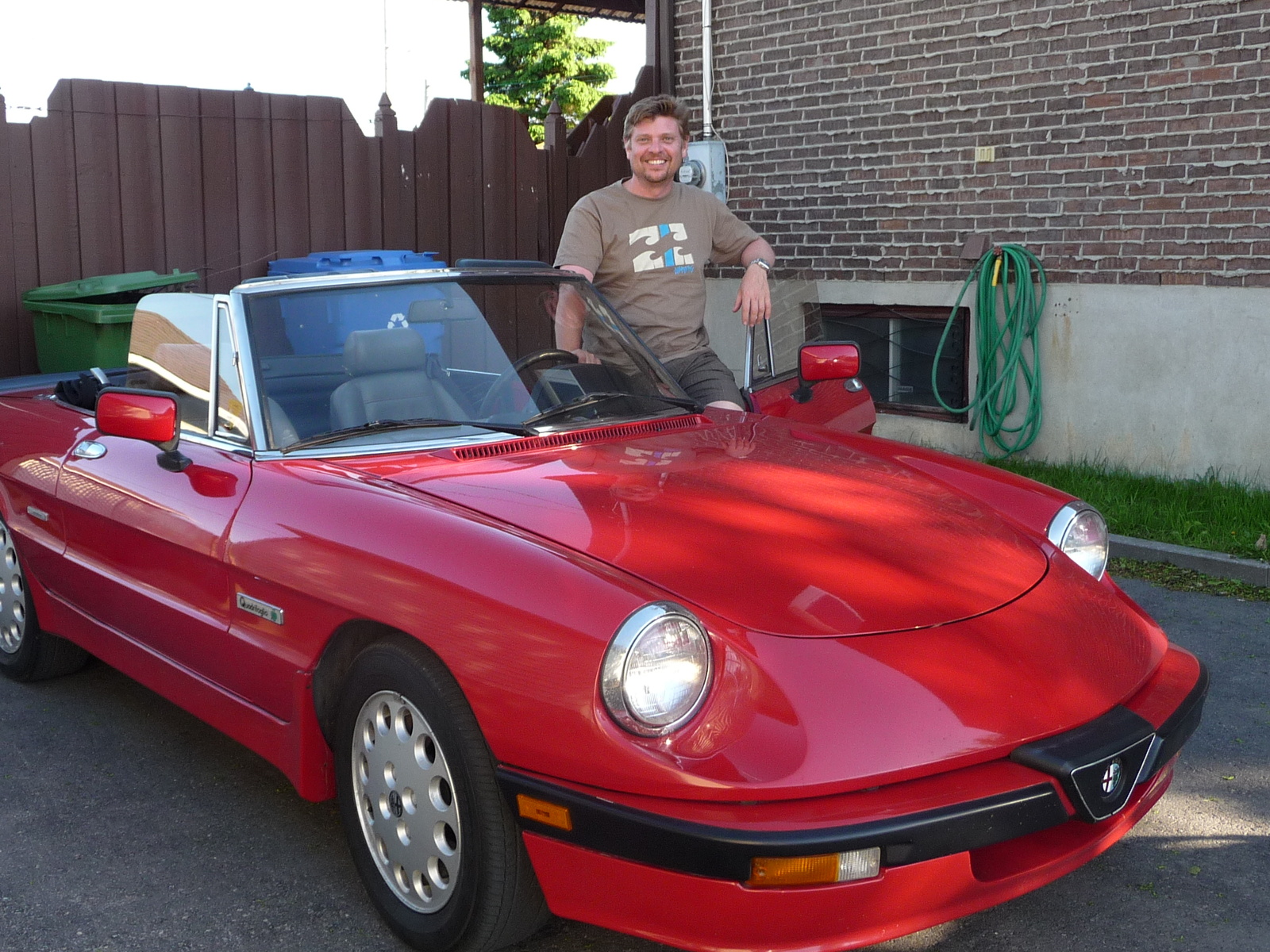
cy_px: 476
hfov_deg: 45.8
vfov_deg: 35.1
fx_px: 1504
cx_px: 635
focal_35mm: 41
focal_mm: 5
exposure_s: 1/125
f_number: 3.4
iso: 100
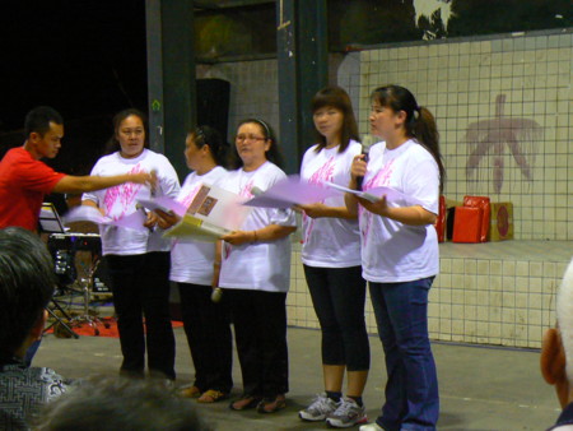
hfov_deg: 23.0
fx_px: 1408
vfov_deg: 17.4
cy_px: 216
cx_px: 286
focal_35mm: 85
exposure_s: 1/5
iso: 200
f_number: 3.2
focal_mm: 10.4
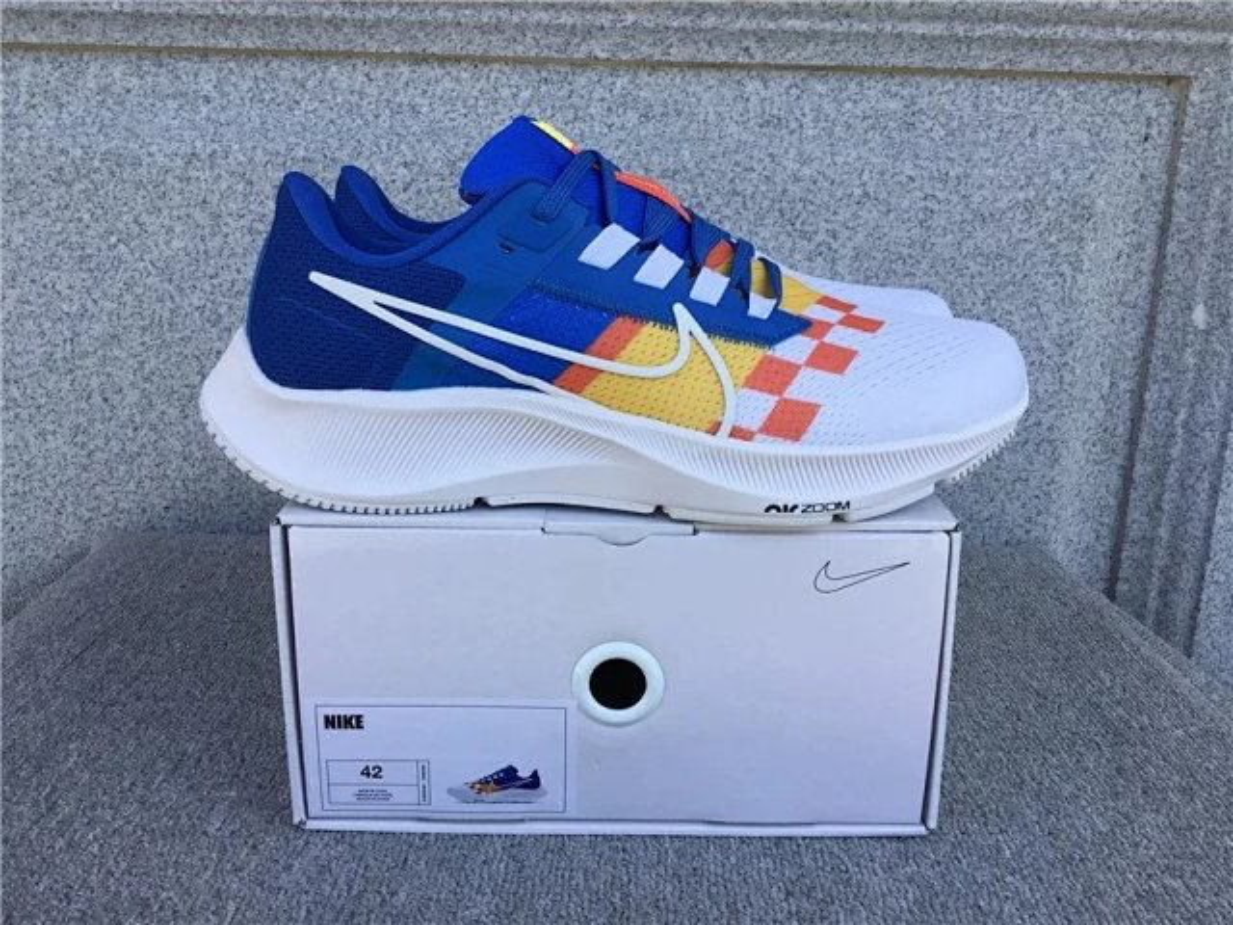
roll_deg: -1.2
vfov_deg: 45.4
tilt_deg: -15.0
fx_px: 1104
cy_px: 462
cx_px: 616
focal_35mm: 31
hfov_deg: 58.4
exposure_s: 1/374
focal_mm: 3.3
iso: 25
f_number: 2.4
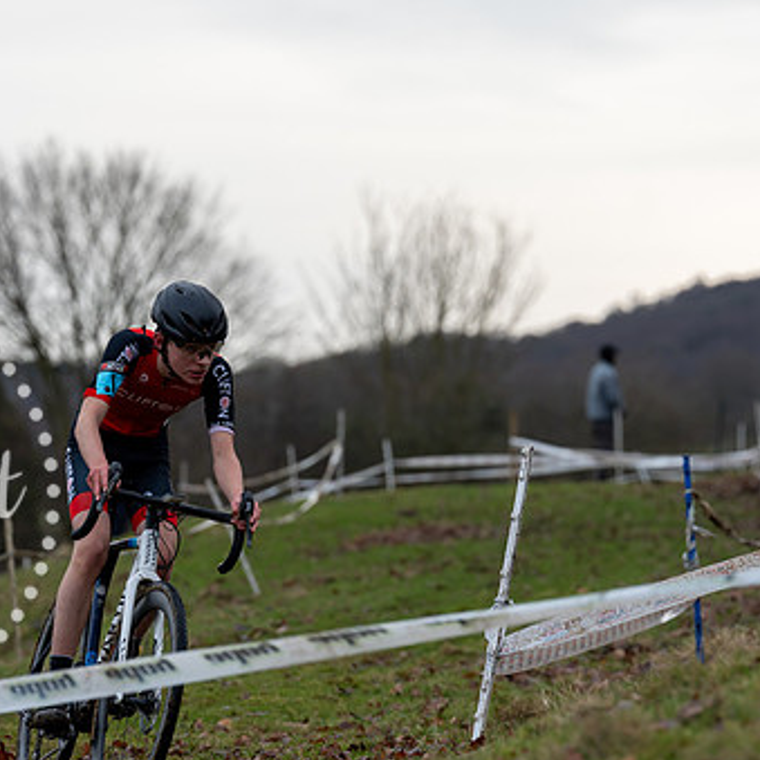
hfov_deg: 7.5
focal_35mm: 233
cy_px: 380
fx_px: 5788
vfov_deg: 7.5
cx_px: 197
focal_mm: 160
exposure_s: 1/1000
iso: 500
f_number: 4.5
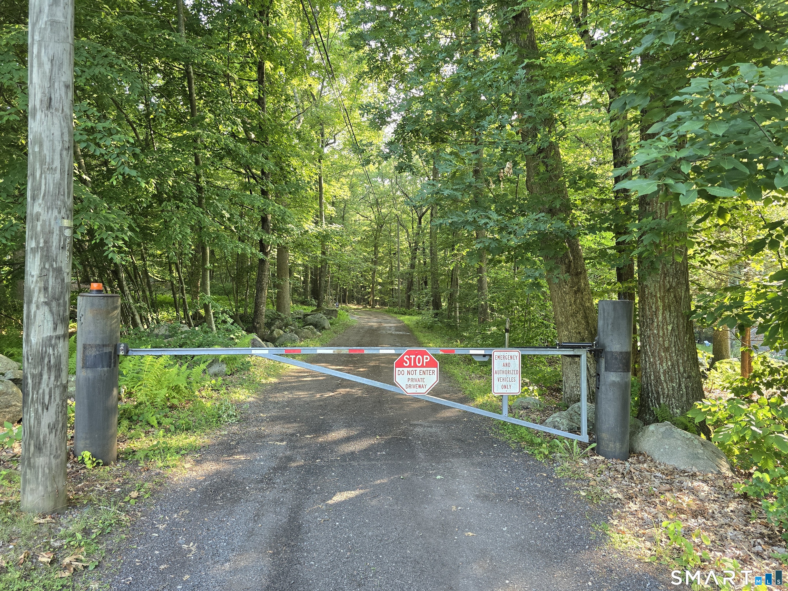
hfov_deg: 73.9
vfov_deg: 58.9
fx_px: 524
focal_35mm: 23
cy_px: 296
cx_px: 394
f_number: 1.7
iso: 200
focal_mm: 6.3
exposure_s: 1/180
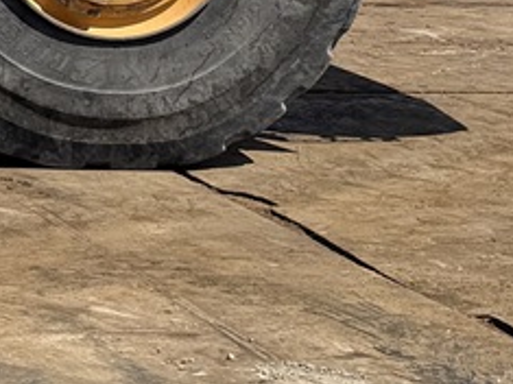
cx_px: -716
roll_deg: +0.7
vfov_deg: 9.5
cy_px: -363
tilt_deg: +2.1
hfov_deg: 11.3
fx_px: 2163
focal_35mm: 146
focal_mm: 6.76
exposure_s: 1/3425
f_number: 1.78
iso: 80
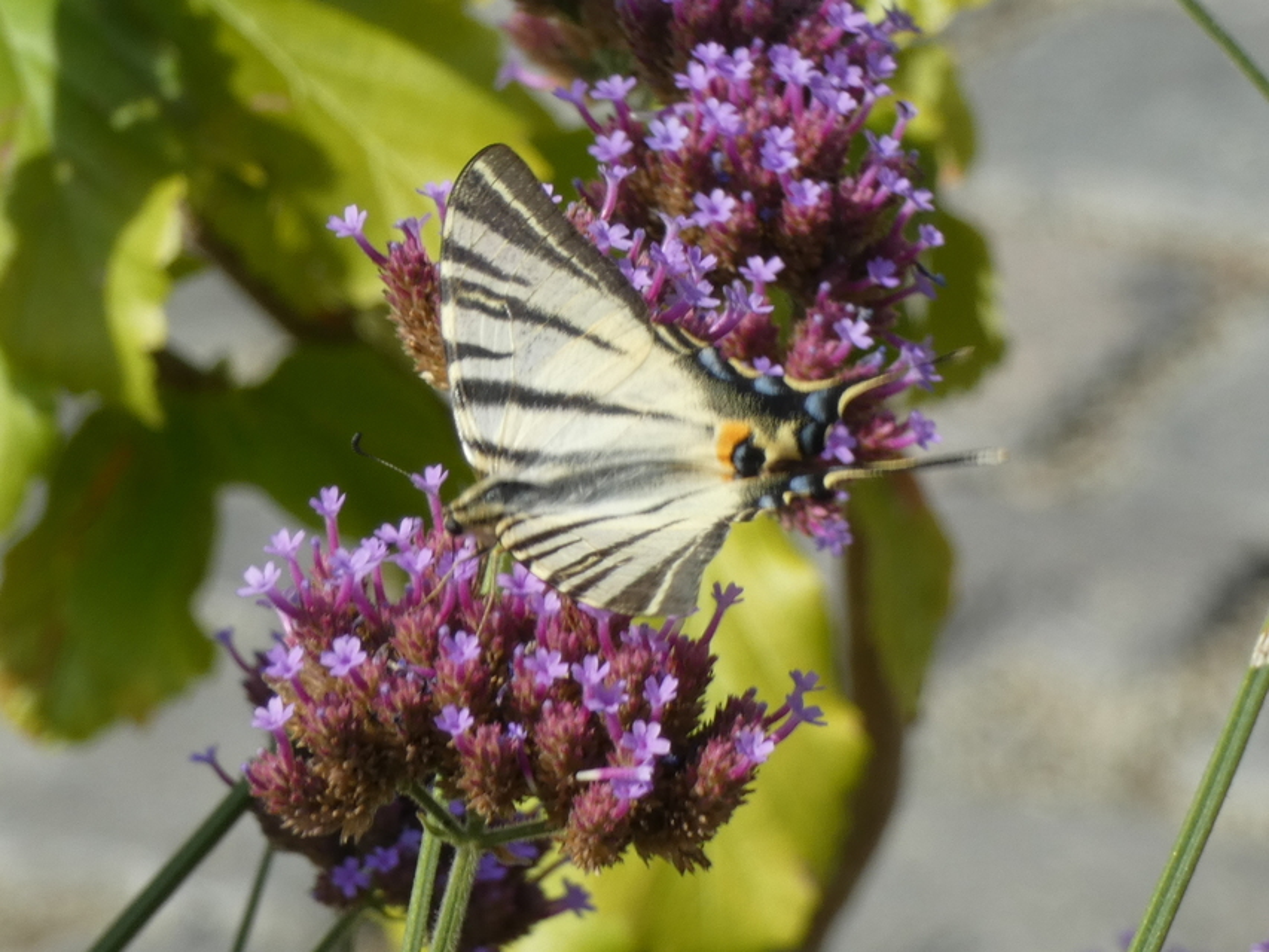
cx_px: 634
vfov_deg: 5.3
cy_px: 476
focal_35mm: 282
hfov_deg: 7.0
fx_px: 10339
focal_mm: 50.6
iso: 80
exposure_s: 1/125
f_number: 5.5
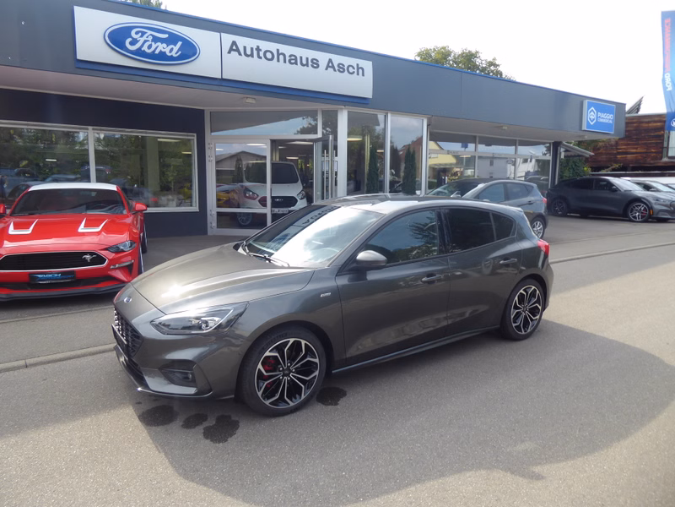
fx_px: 487
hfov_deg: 69.4
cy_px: 254
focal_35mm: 25
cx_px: 338
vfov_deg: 54.9
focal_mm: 4.3
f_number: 3.3
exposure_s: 1/250
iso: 80
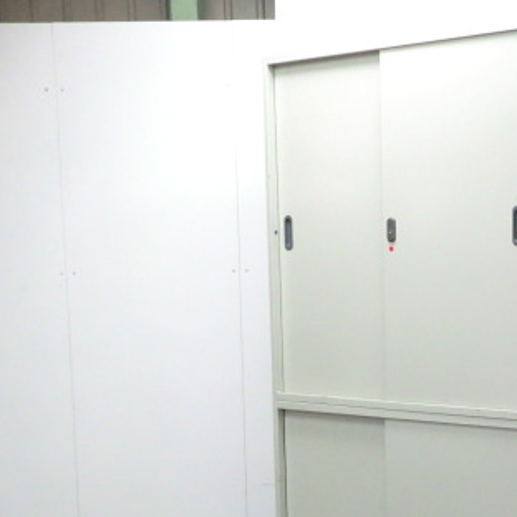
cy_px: 394
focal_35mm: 58
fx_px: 980
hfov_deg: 28.8
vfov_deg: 29.1
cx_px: 431
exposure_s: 1/60
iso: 640
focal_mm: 5.8
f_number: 3.5
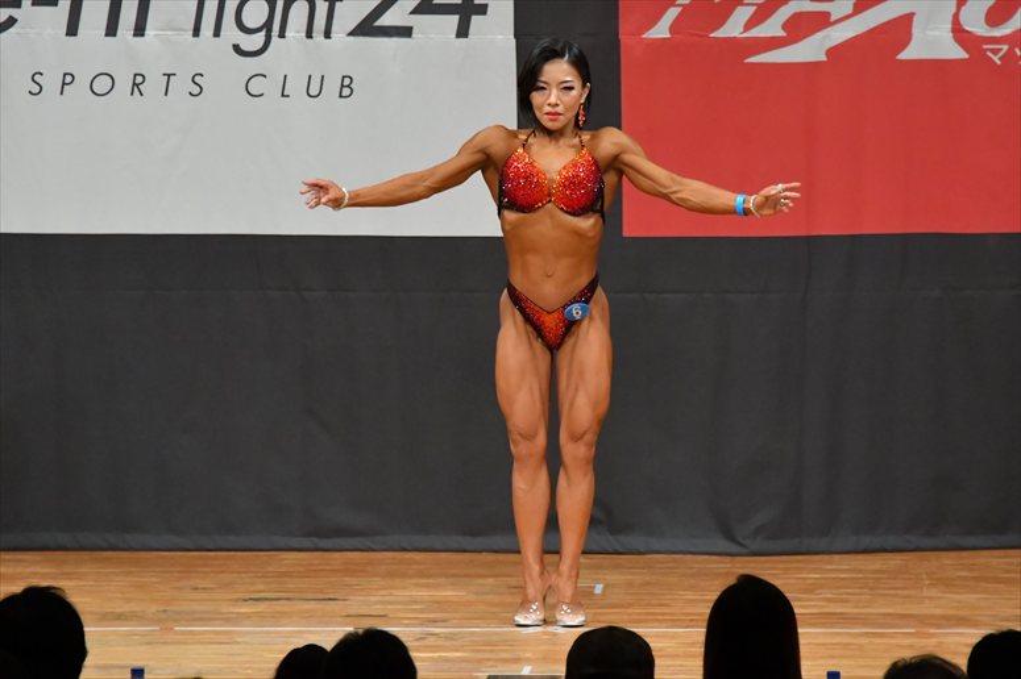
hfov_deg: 6.5
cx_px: 510
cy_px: 340
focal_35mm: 315
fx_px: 8930
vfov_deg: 4.4
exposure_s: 1/400
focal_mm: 210
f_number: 5.6
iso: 7200
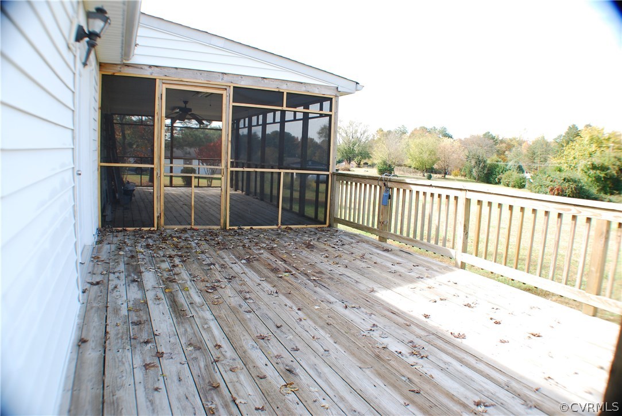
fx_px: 545
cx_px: 311
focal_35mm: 32
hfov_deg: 59.5
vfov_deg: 41.8
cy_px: 208
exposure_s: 1/100
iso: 200
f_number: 9
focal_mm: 21
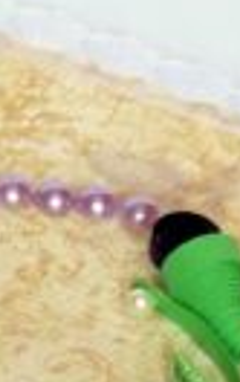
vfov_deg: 2.8
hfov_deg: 1.7
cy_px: 368
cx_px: -385
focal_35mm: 755
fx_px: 7867
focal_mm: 28.3
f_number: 2.8
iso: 100
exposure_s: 1/80
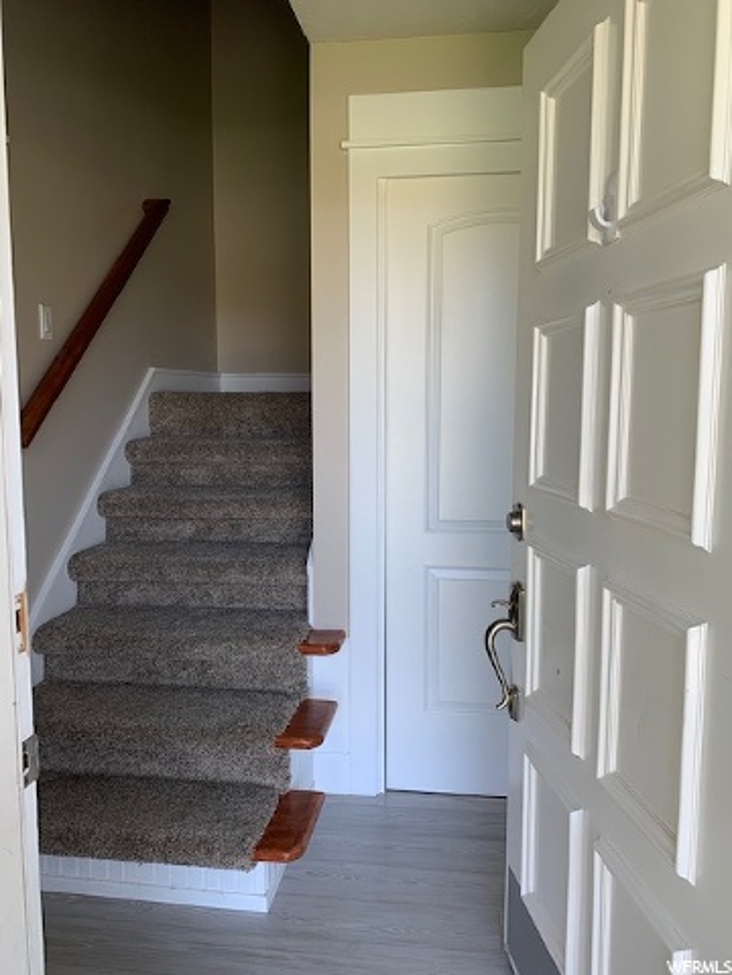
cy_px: 488
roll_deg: +0.1
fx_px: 733
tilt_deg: -6.3
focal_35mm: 26
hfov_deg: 53.1
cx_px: 366
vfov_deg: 67.3
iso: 40
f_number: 1.8
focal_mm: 4.25
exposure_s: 1/121
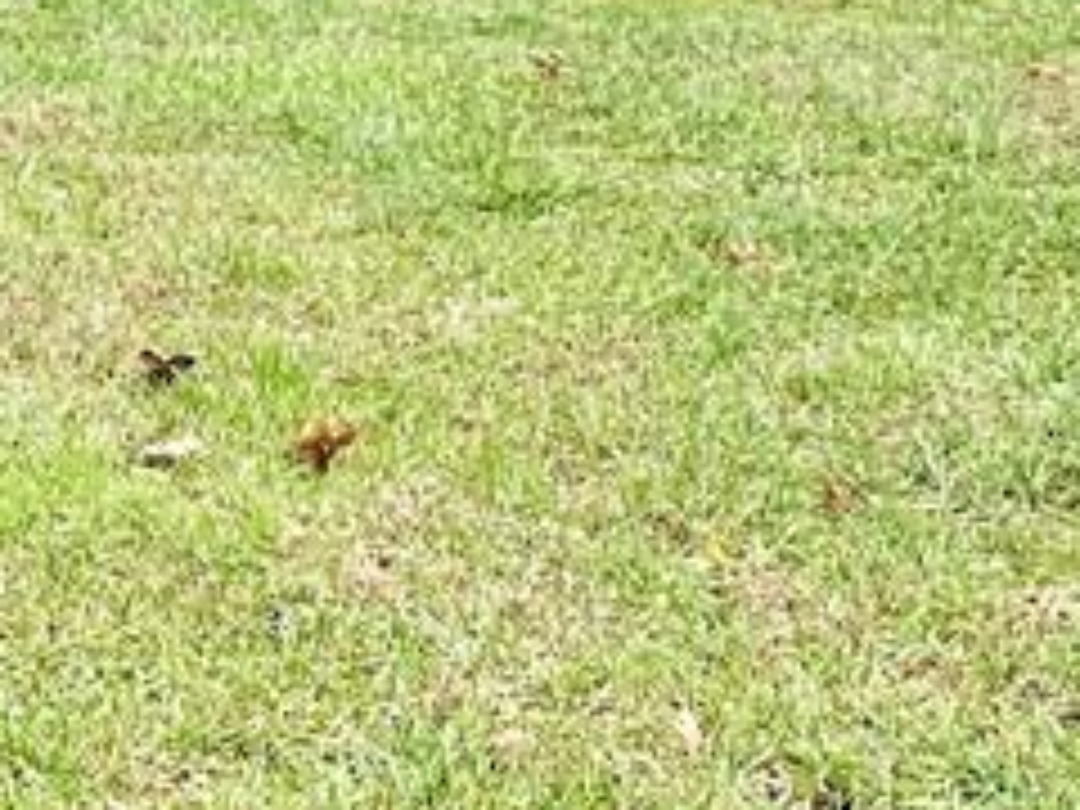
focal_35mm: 111
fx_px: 3463
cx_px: 180
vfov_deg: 12.0
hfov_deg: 17.5
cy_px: -783
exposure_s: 1/121
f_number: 1.8
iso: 40
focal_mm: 4.25
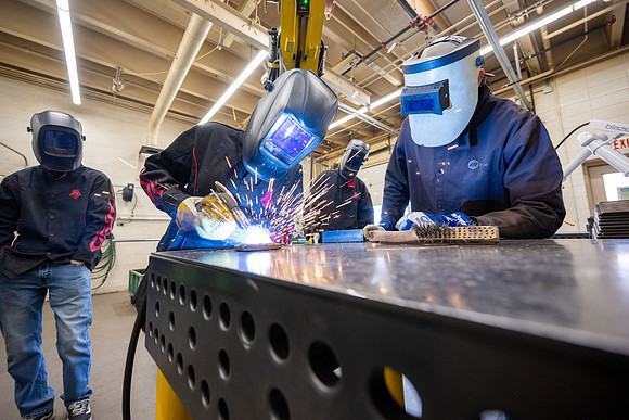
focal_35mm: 14
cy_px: 210
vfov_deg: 81.2
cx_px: 314
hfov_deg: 104.2
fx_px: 245
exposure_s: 1/200
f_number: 4
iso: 1600
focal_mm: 14
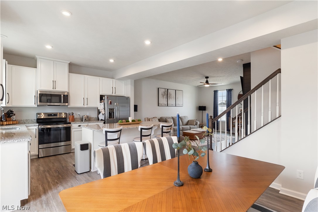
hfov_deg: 93.3
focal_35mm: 17
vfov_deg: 70.4
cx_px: 159
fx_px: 150
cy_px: 106
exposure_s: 1/60
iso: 2000
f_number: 8
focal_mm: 17
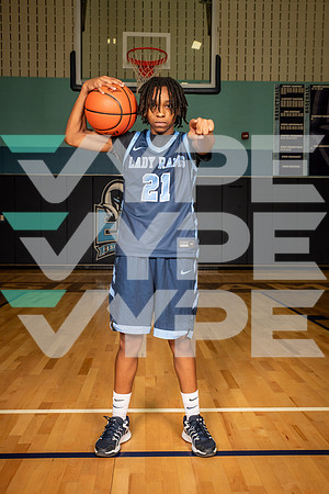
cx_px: 164
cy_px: 247
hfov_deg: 35.1
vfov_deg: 50.7
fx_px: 521
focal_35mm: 38
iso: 640
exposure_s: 1/320
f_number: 6.3
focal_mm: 38
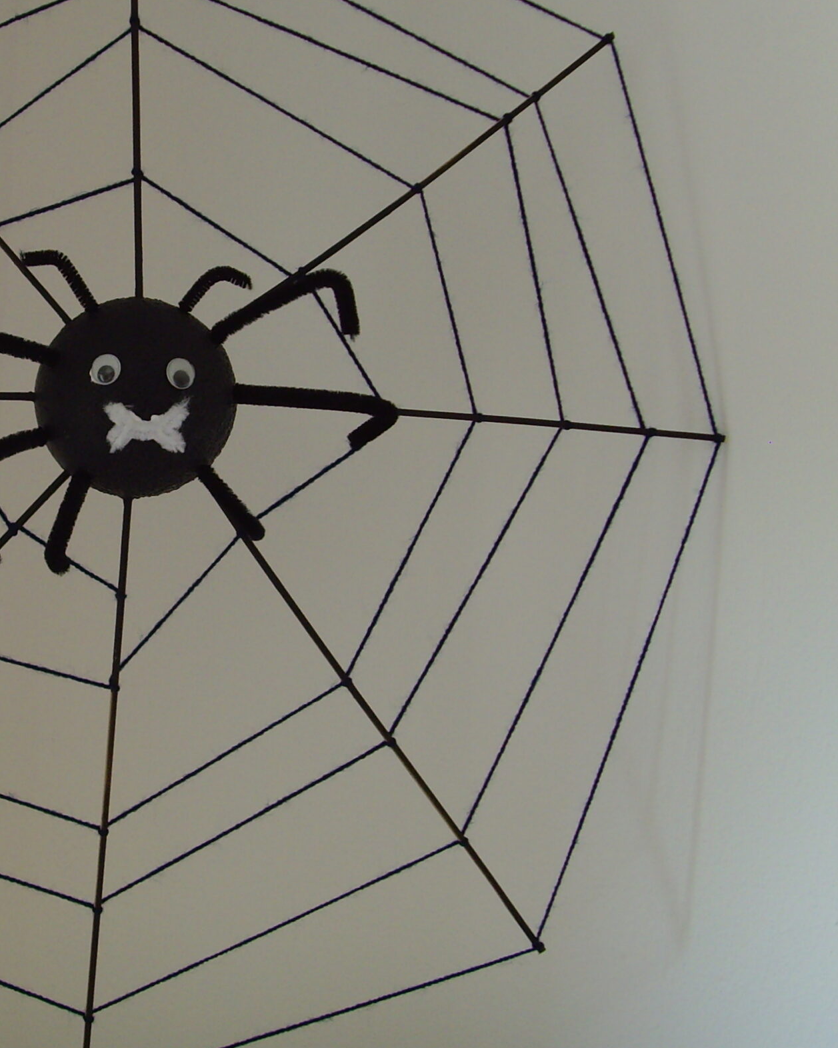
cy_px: 455
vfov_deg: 30.5
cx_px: 85
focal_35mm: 62
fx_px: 1923
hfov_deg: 23.9
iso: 100
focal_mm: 6.6
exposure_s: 1/45
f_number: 3.5
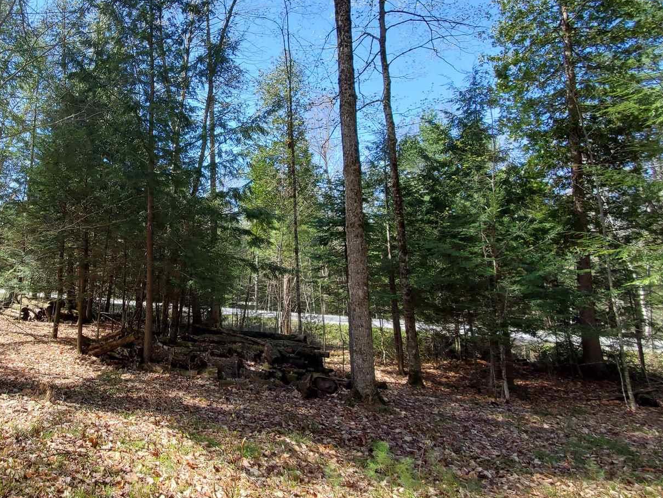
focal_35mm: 22
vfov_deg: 60.7
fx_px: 421
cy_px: 205
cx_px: 162
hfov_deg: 71.0
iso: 50
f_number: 2.2
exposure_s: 1/341
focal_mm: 1.8
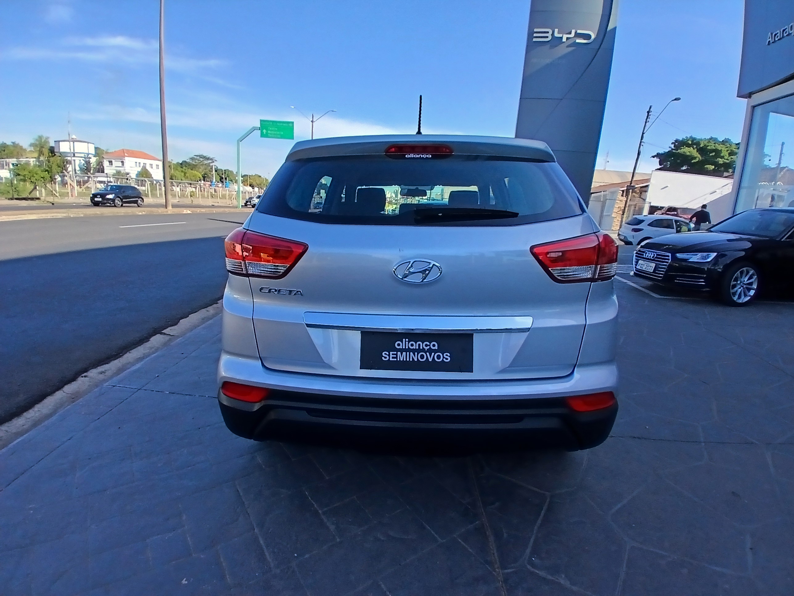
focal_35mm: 17
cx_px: 397
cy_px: 298
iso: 50
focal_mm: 1.4
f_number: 2.2
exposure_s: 1/577
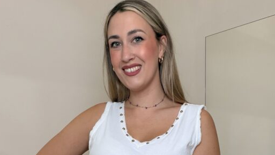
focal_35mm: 51
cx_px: 136
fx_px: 372
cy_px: 196
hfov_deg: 40.6
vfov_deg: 21.4
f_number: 1.9
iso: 64
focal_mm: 2.71
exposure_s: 1/50
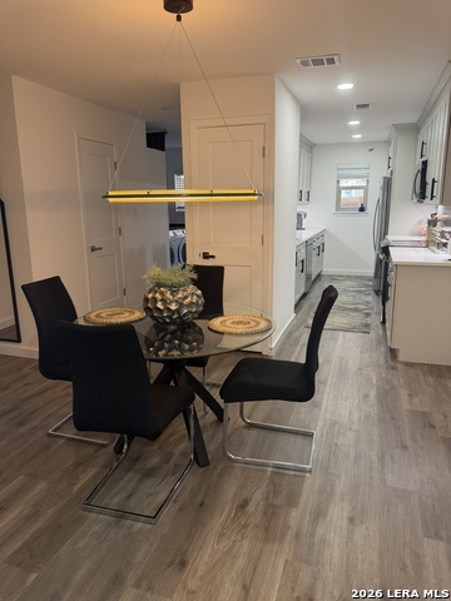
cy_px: 300
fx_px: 417
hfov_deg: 56.8
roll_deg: -0.6
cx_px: 226
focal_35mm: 24
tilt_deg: -11.7
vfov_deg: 71.6
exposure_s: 1/60
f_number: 1.78
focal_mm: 6.76
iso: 160
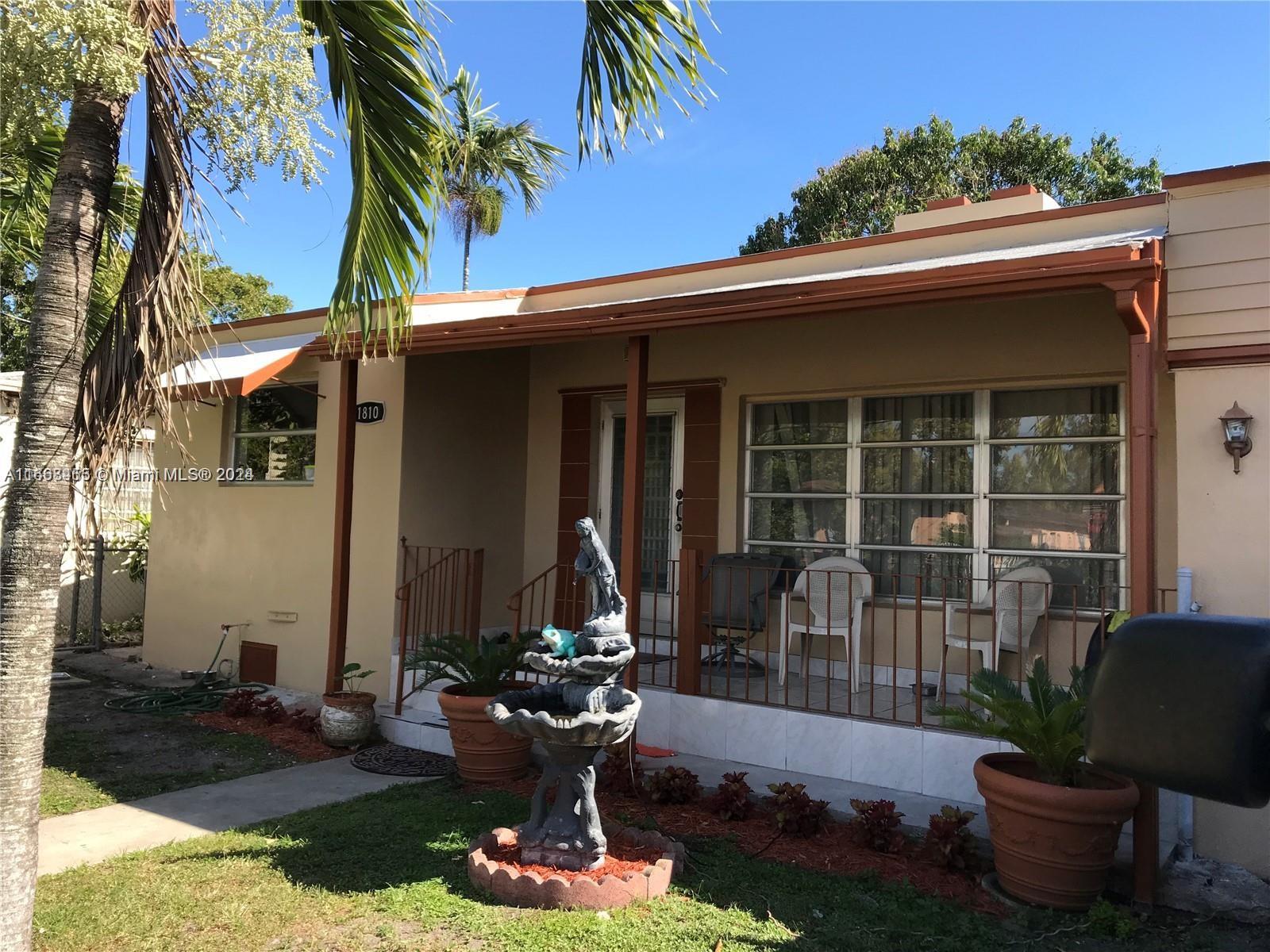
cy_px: 476
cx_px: 635
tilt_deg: +3.5
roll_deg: -2.3
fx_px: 1027
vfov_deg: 49.7
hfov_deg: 63.4
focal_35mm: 28
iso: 20
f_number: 1.8
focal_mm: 3.99
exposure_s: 1/863
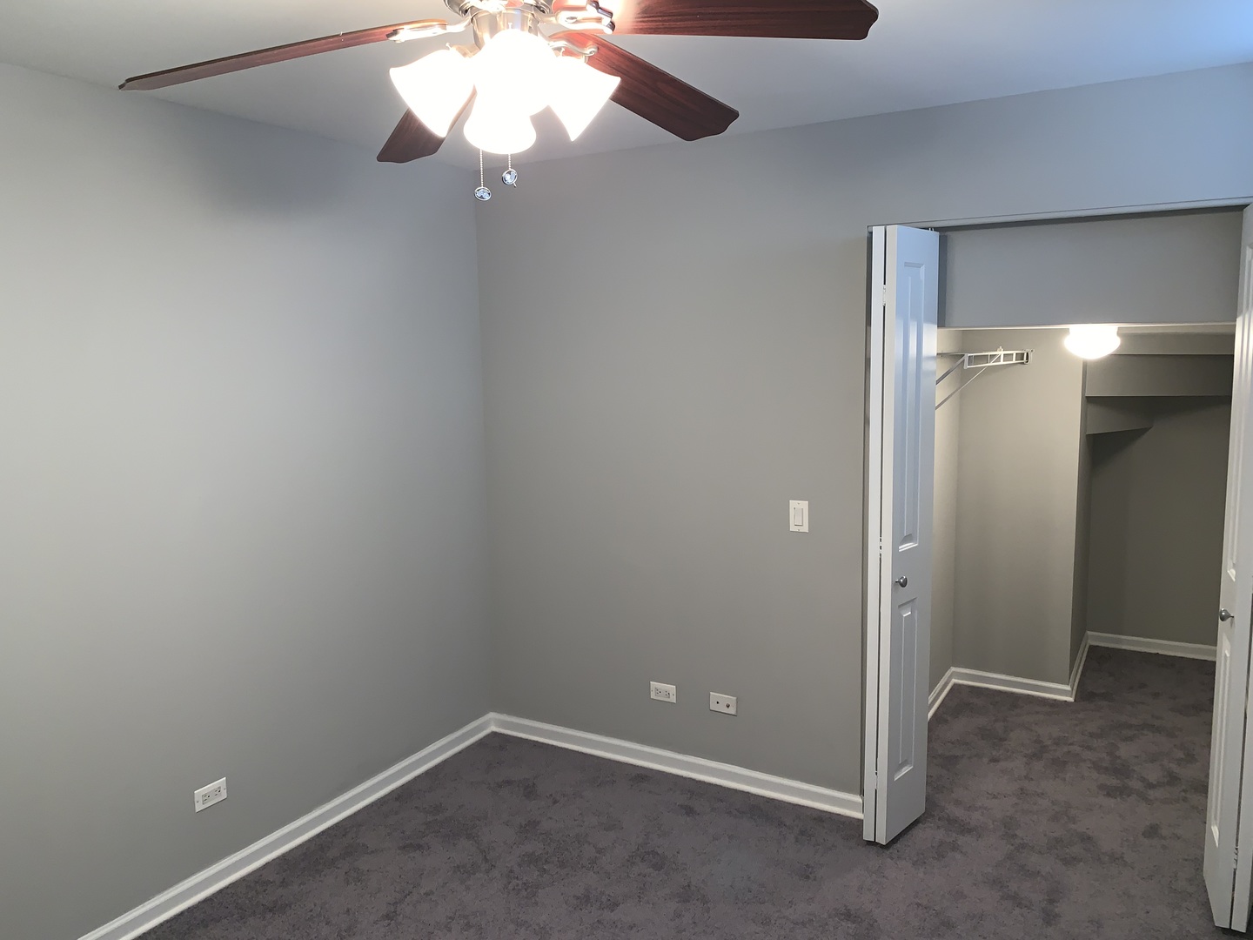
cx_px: 626
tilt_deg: -7.0
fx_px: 941
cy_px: 470
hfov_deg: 67.3
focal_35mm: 26
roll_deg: +0.4
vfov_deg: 53.1
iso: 50
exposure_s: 1/15
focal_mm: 4.25
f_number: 1.8
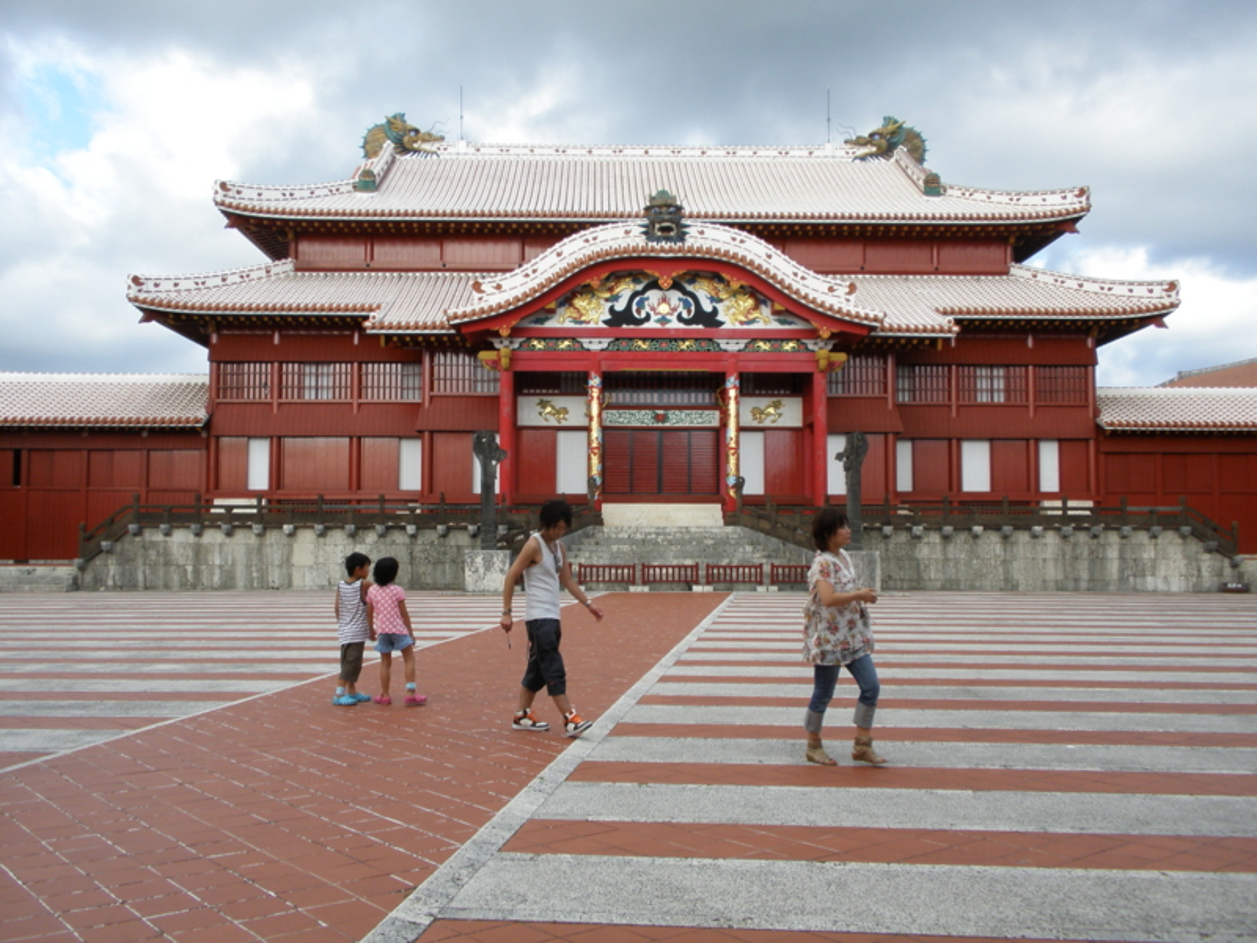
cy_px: 472
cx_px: 628
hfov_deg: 50.1
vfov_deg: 38.7
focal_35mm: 37
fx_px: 1344
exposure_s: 1/400
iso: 64
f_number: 3.5
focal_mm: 6.6
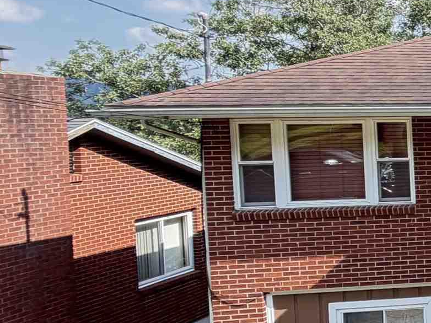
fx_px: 685
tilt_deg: -3.1
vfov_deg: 26.5
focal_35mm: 55
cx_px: 837
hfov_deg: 20.0
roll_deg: +0.6
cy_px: 151
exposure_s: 1/227
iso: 40
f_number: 2.2
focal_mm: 2.22
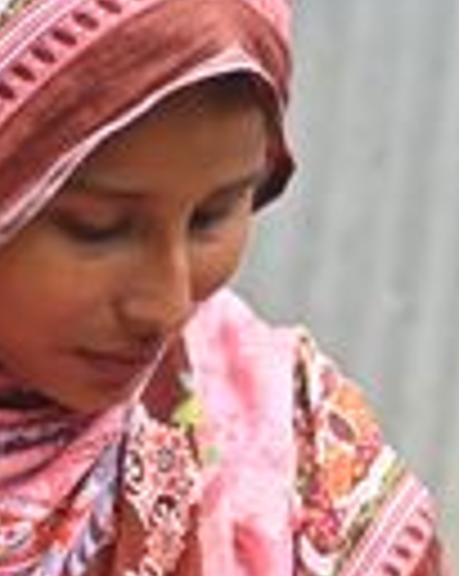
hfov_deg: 4.8
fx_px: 5430
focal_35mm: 319
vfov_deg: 6.0
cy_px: 637
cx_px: -122
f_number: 3.5
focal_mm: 85
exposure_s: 1/200
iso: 320
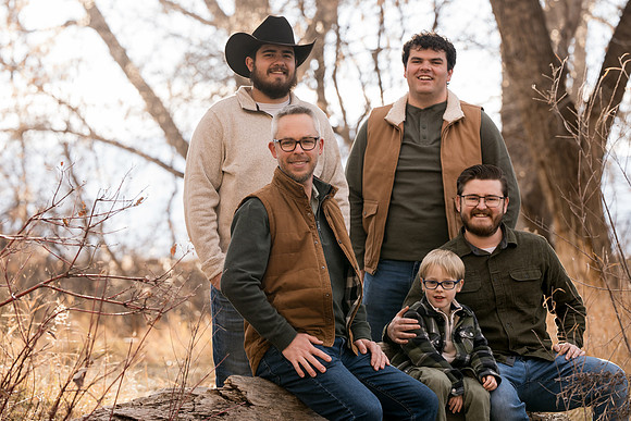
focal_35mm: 144
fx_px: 2524
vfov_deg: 9.5
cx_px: 316
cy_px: 210
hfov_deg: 14.2
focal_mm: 144
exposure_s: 1/200
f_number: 5
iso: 200
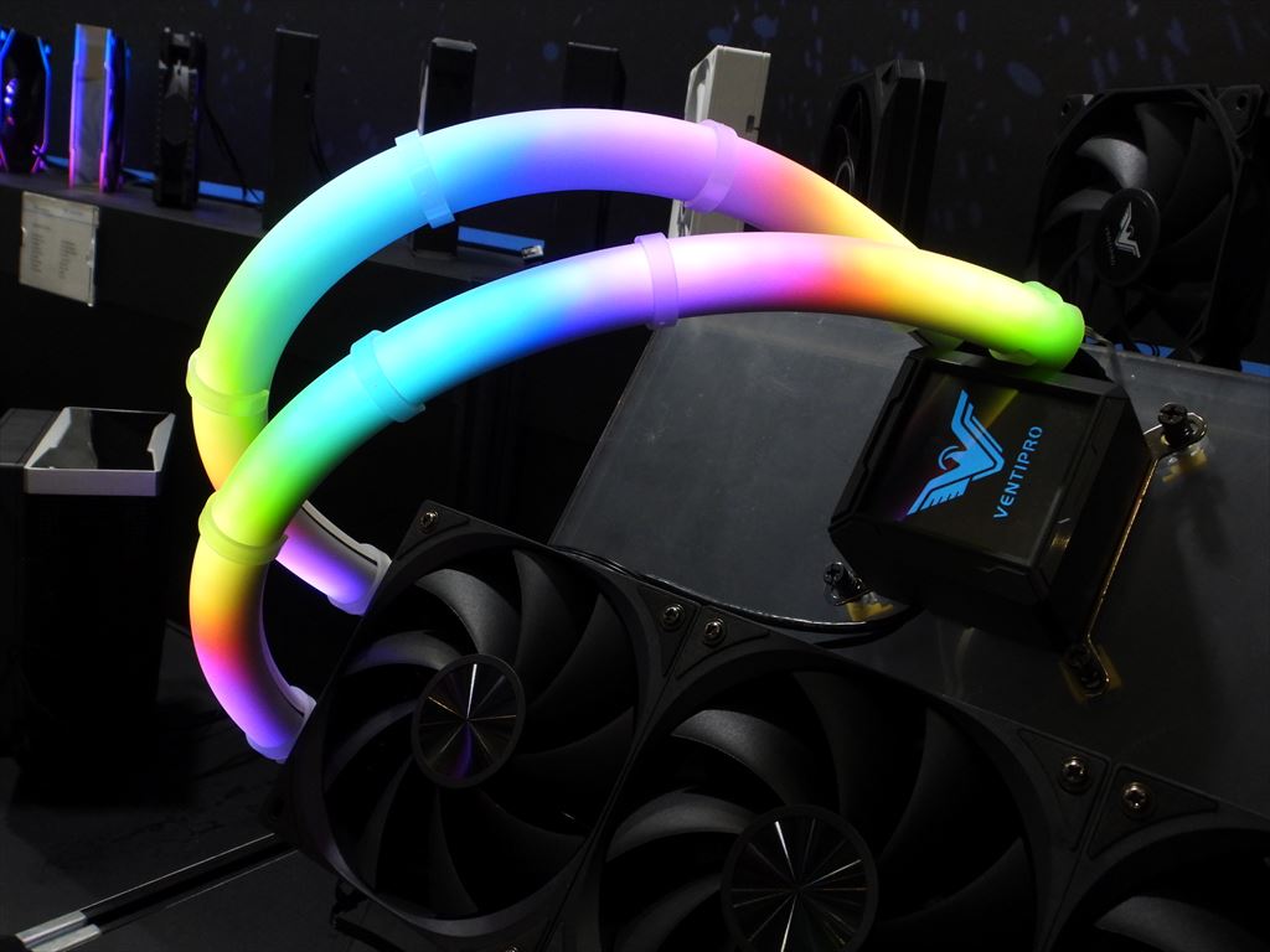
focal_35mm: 32
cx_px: 635
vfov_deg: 44.2
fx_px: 1174
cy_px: 476
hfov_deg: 56.8
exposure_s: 1/160
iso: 400
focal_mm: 5.8
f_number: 4
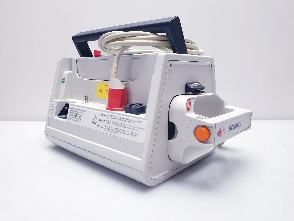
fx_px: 221
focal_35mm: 26
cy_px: 110
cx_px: 147
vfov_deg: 53.1
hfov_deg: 67.3
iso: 64
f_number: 2.4
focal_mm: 4.3
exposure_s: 1/50
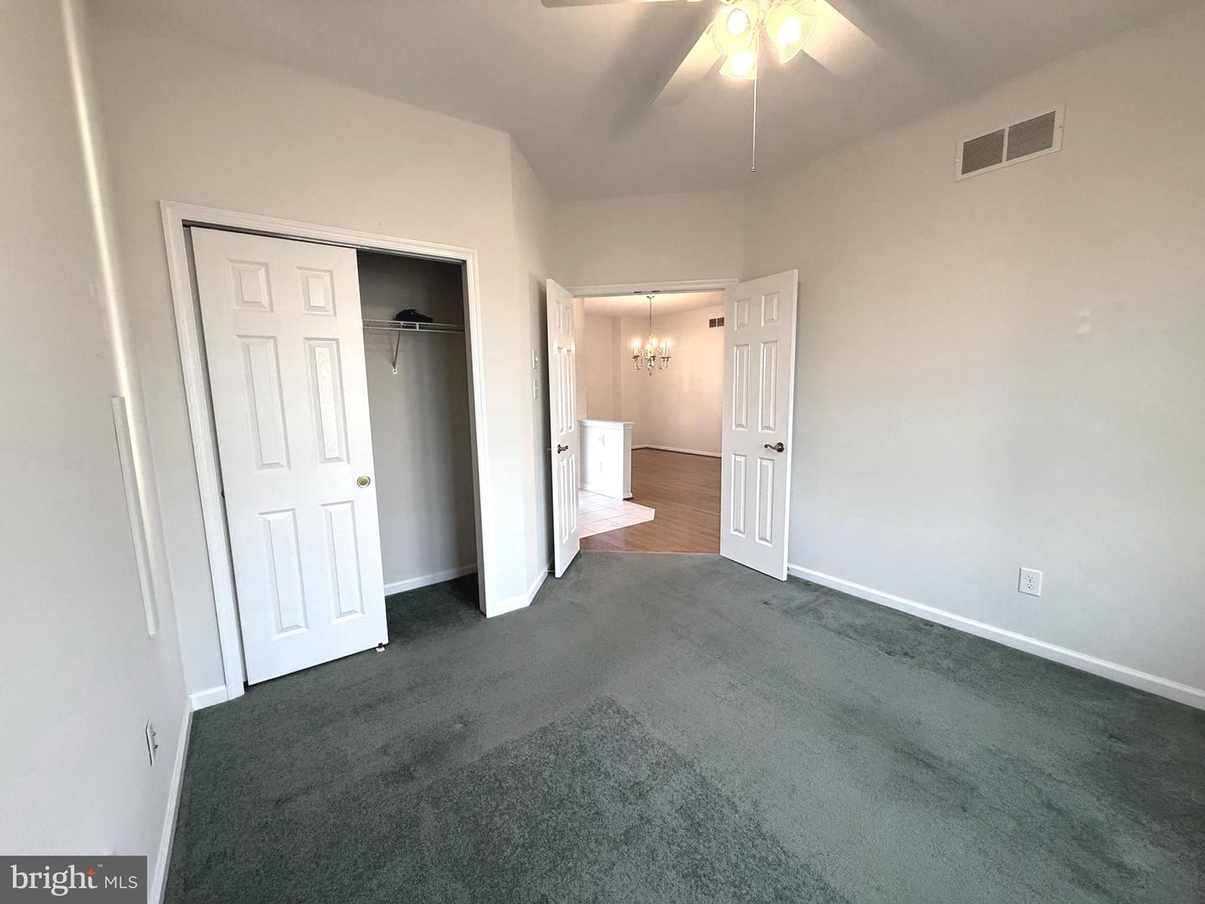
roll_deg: +1.1
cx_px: 602
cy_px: 452
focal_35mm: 14
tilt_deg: -7.6
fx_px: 487
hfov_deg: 102.1
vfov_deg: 85.7
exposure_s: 1/120
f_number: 2.2
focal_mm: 2.22
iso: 250
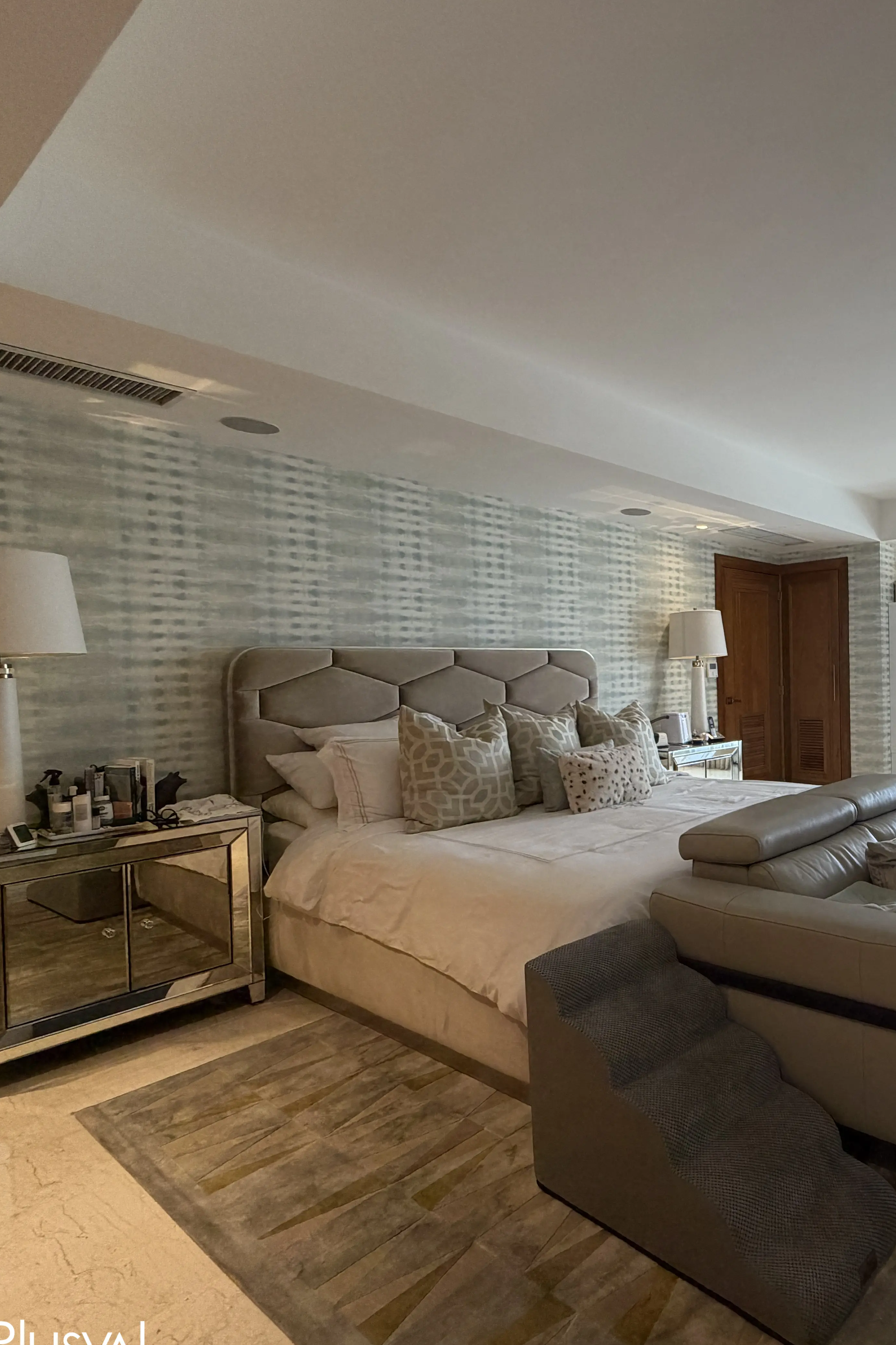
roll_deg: +1.4
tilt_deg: -1.4
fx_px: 747
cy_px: 680
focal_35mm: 20
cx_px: 784
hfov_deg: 54.9
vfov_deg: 84.0
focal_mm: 2.22
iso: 250
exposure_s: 1/120
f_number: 2.2
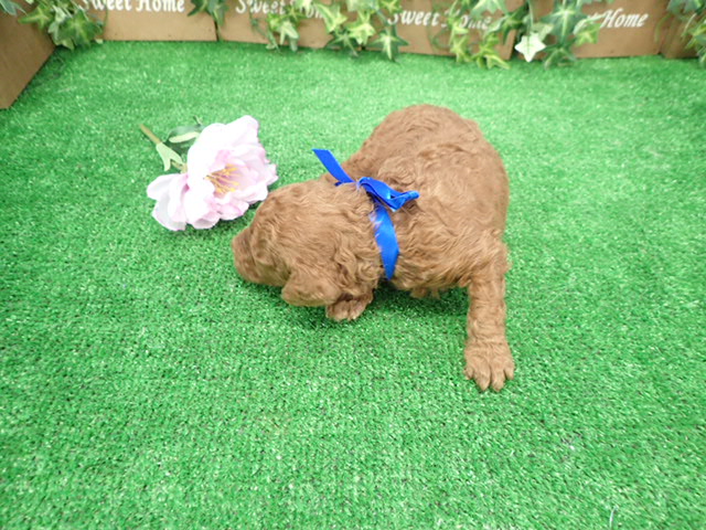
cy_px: 265
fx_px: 510
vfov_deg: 54.9
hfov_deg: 69.4
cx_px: 353
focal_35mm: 25
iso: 400
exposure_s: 1/25
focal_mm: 4.5
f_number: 2
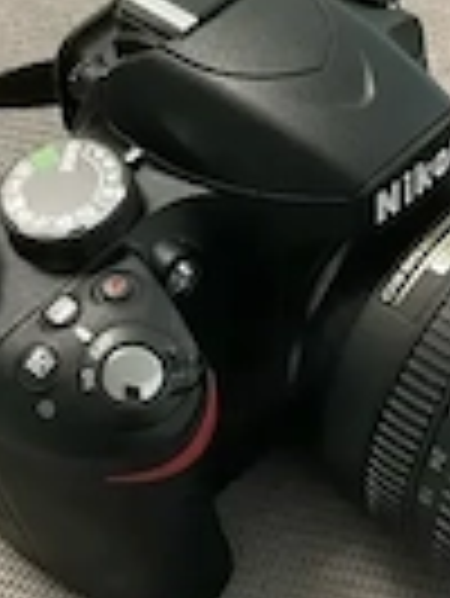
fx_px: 1350
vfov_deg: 24.9
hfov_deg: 18.5
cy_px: 373
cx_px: 446
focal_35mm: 78
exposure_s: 1/50
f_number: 1.6
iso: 160
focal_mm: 4.2
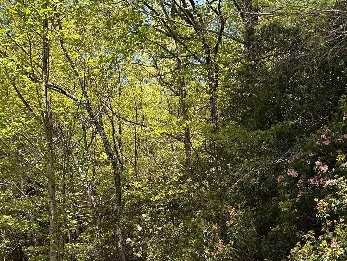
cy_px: 241
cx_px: 173
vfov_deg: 24.8
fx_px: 572
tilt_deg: +0.0
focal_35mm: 57
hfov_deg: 33.8
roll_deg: -0.4
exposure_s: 1/1553
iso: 50
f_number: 1.5
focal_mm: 5.7
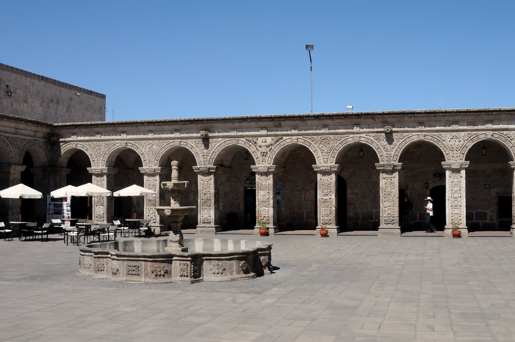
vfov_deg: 31.8
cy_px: 171
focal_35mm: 42
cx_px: 258
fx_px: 600
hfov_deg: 46.4
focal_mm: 28
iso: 200
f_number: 9
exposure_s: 1/320
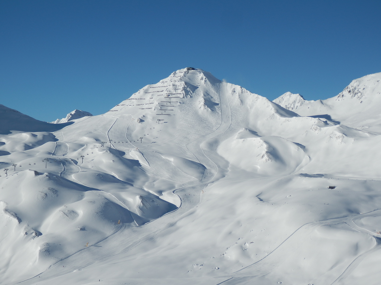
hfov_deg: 32.2
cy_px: 142
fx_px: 660
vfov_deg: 24.4
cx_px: 190
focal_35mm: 60
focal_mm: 10.8
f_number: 12
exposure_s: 1/200
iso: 80
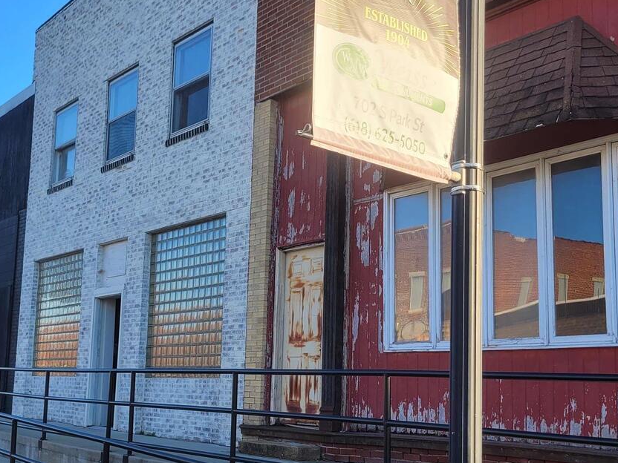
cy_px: 279
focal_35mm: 45
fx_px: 803
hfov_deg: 42.1
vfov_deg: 32.1
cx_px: 290
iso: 40
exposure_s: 1/629
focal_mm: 5.4
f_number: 1.8
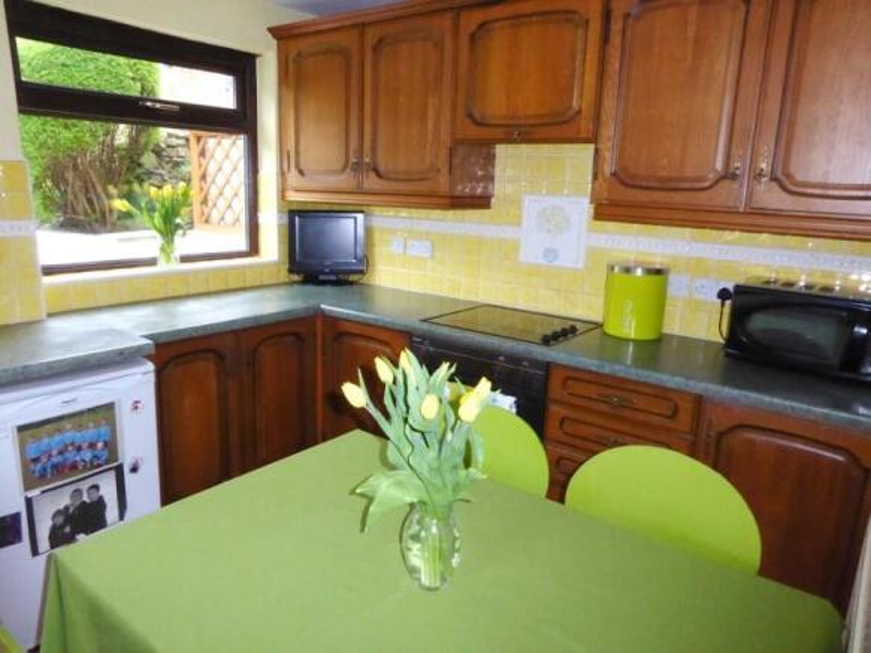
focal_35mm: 24
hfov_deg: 71.6
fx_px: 604
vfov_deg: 56.8
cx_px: 436
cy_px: 326
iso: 1000
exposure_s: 1/60
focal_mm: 4.3
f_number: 8
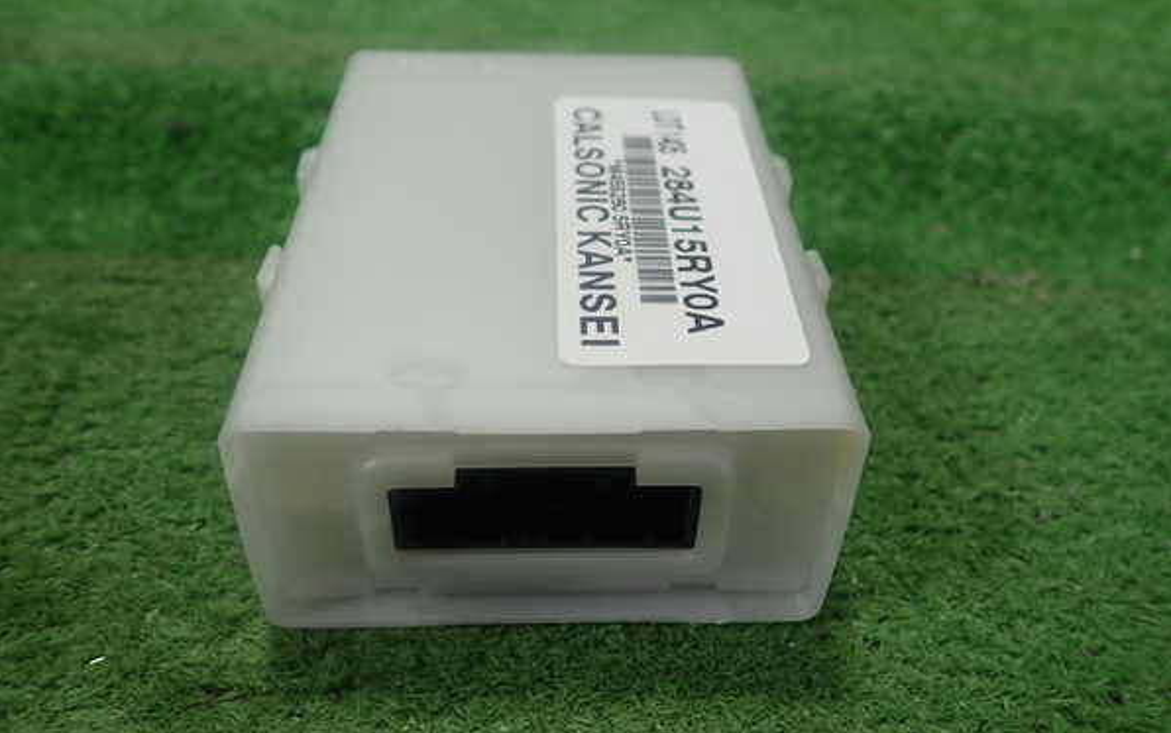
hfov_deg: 59.6
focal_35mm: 32
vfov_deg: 39.5
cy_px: 375
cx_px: 587
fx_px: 1022
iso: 125
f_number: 2.3
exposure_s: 1/125
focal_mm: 5.5
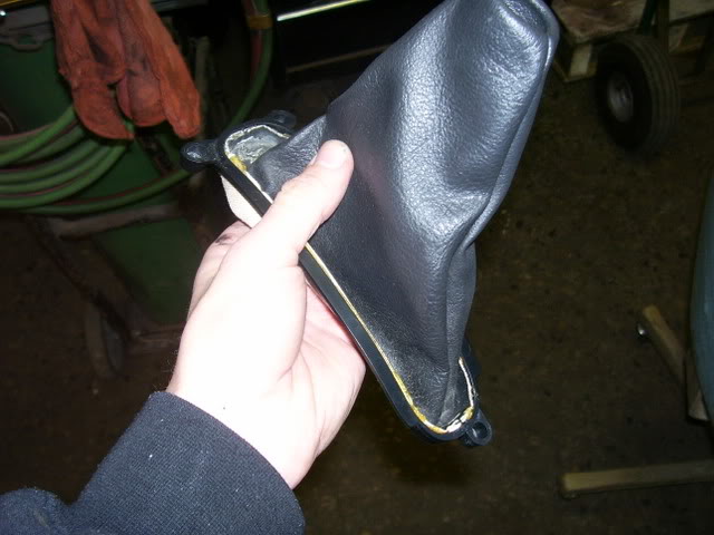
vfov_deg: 41.8
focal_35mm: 34
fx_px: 701
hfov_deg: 54.0
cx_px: 357
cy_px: 268
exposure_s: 1/60
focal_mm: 5.6
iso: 125
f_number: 2.7
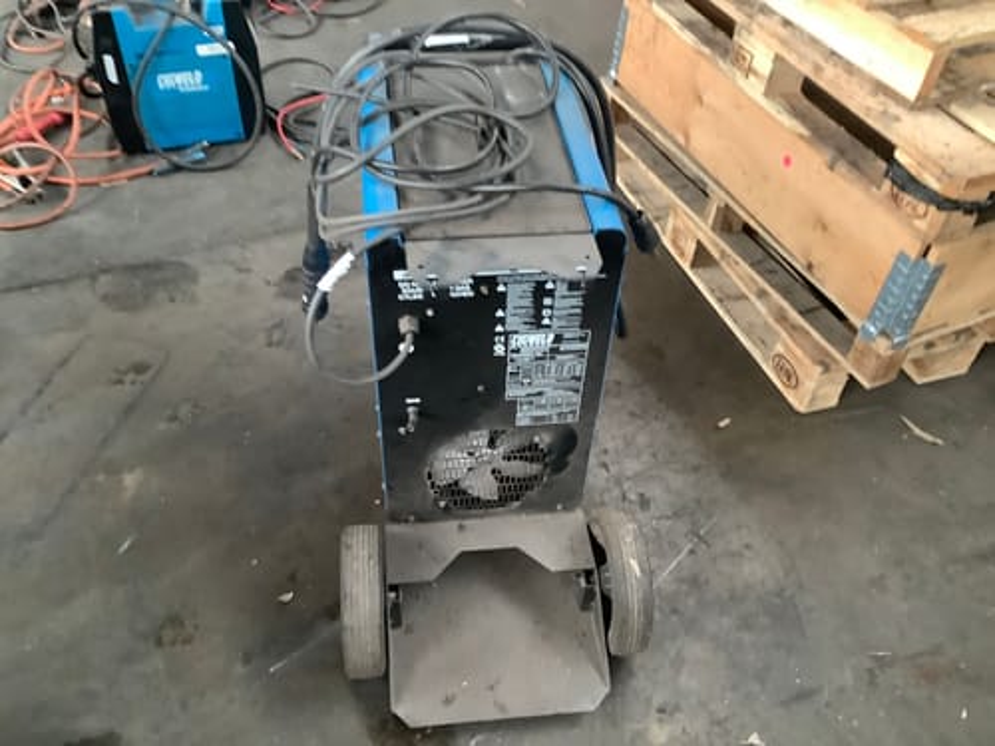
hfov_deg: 58.4
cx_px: 498
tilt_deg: -44.9
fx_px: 891
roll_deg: -1.5
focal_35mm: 31
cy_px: 373
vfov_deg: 45.4
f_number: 2.4
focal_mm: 3.3
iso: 400
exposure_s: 1/25
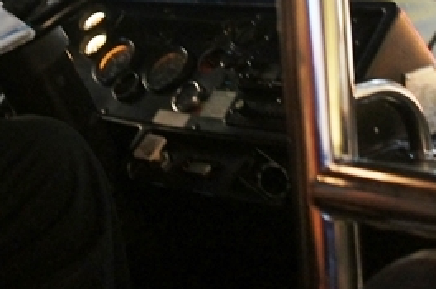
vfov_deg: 14.5
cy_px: -49
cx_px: 190
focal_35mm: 91
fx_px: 1100
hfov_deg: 22.4
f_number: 3.5
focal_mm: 20
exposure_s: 1/10
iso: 1600
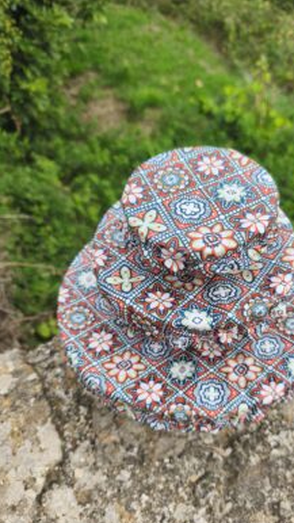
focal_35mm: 26
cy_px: 270
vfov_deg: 71.9
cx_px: 192
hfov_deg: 43.8
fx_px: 360
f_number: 1.65
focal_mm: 6.18
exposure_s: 1/401
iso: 50
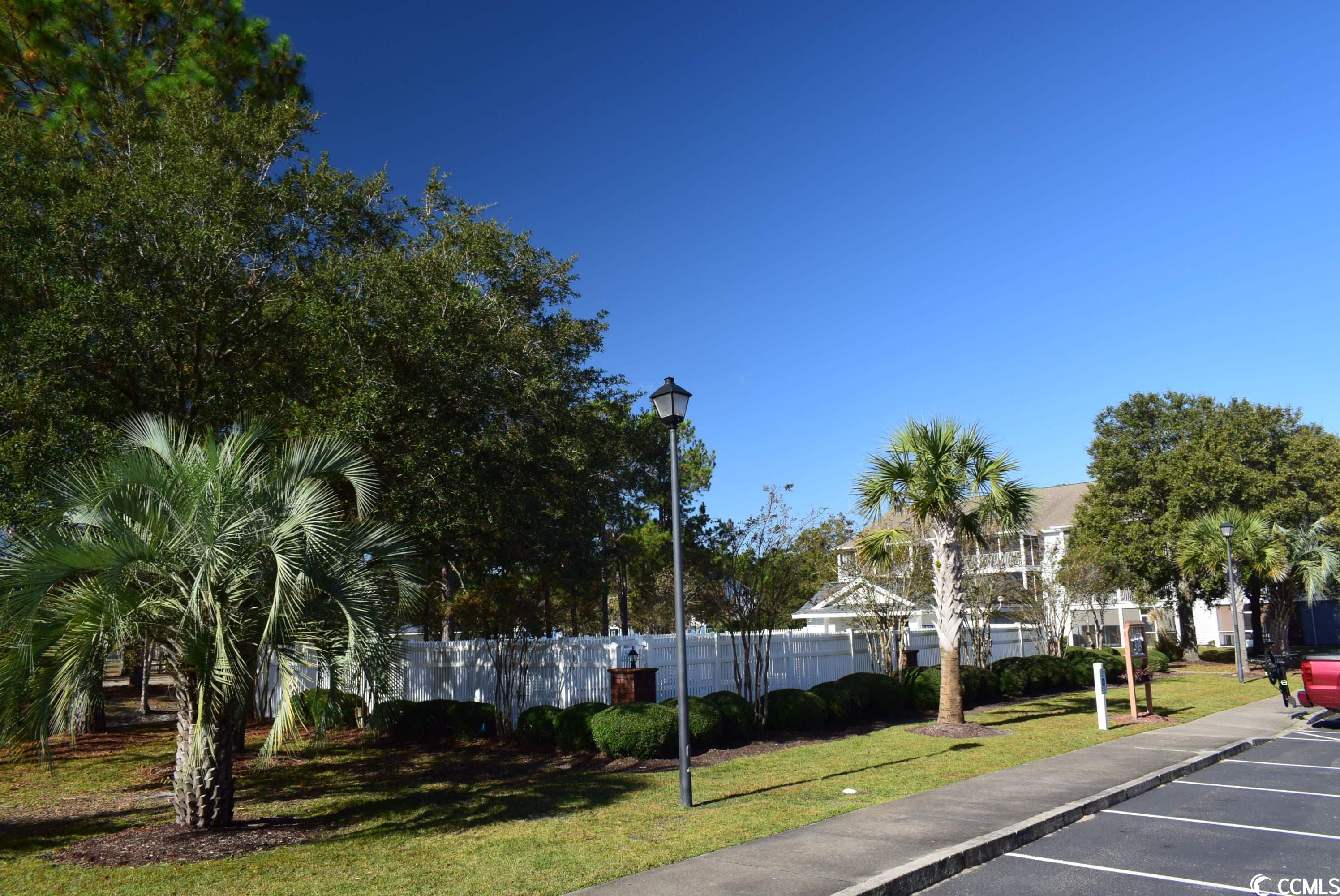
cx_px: 670
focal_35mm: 27
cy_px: 448
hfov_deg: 67.3
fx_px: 1006
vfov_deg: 48.0
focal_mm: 18
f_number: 10
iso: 400
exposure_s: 1/250
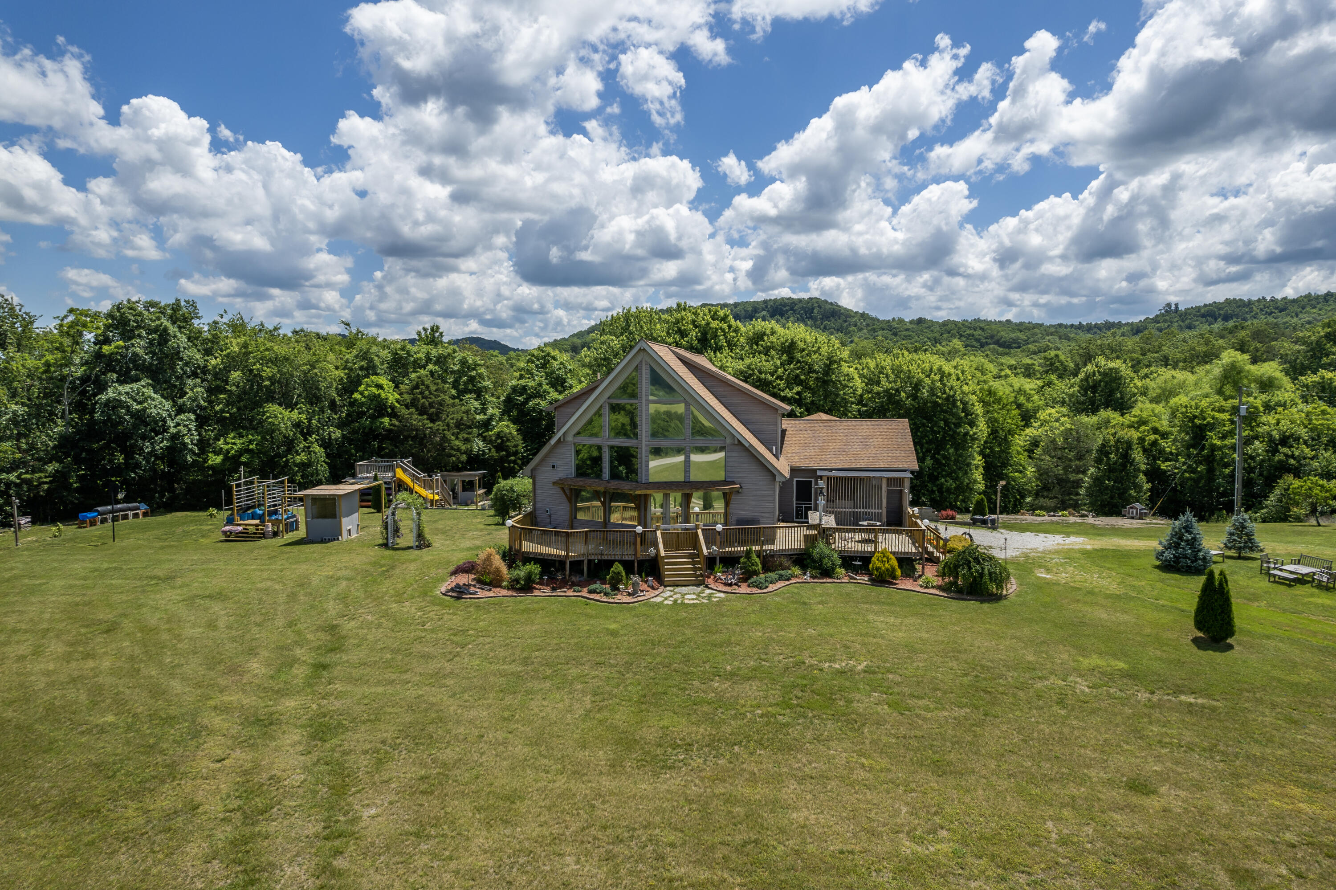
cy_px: 445
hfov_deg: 78.6
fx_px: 816
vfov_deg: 57.2
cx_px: 668
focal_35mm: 22
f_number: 2.8
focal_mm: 8.38
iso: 100
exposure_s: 1/2500
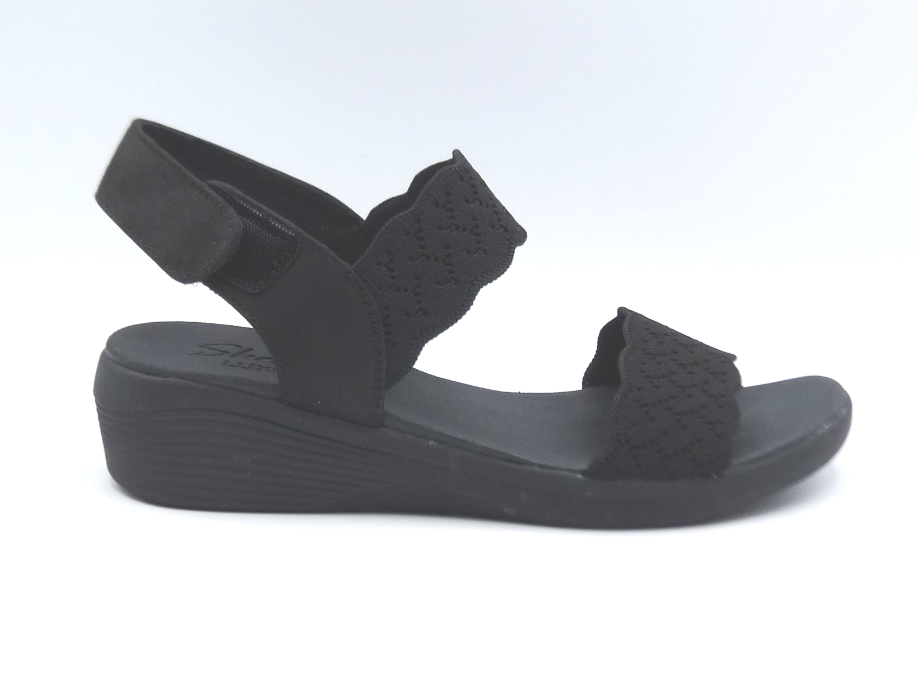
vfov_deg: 21.3
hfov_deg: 28.2
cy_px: 344
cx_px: 459
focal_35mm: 69
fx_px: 1830
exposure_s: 1/250
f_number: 4
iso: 100
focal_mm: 6.9
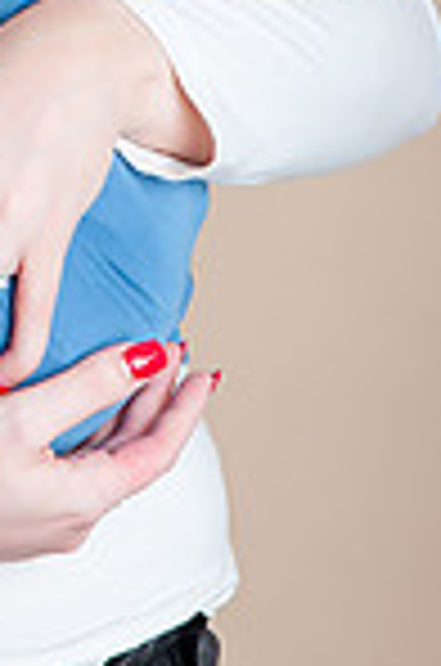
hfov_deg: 6.4
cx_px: -79
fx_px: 3932
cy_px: -279
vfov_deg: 9.5
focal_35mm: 213
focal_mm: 70
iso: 400
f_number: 9
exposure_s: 1/200
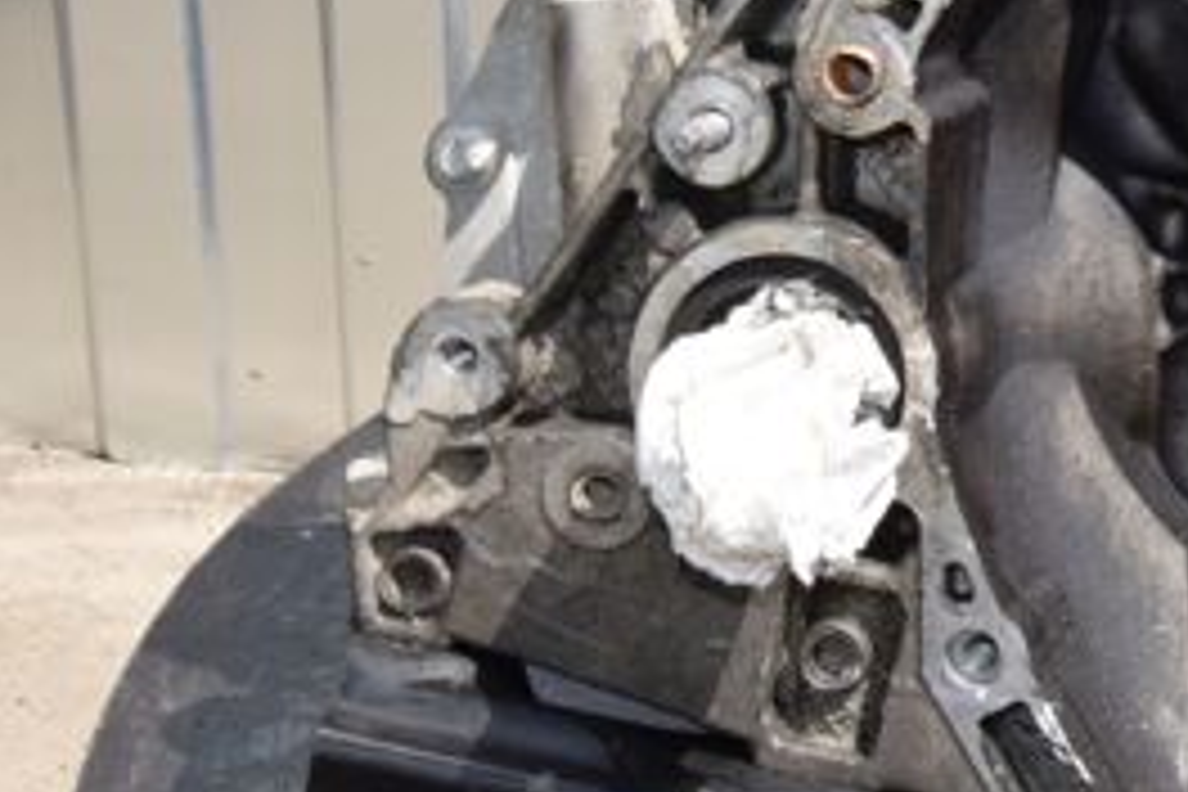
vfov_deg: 12.5
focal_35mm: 109
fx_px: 3597
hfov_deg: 17.8
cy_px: 140
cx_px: 1426
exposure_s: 1/200
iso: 800
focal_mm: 30
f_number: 22
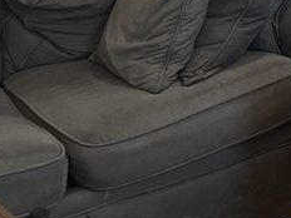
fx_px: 967
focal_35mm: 115
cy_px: -177
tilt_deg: -7.3
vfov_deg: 11.9
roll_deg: +0.1
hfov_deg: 14.4
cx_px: 569
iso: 125
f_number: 1.5
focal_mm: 5.7
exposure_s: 1/120
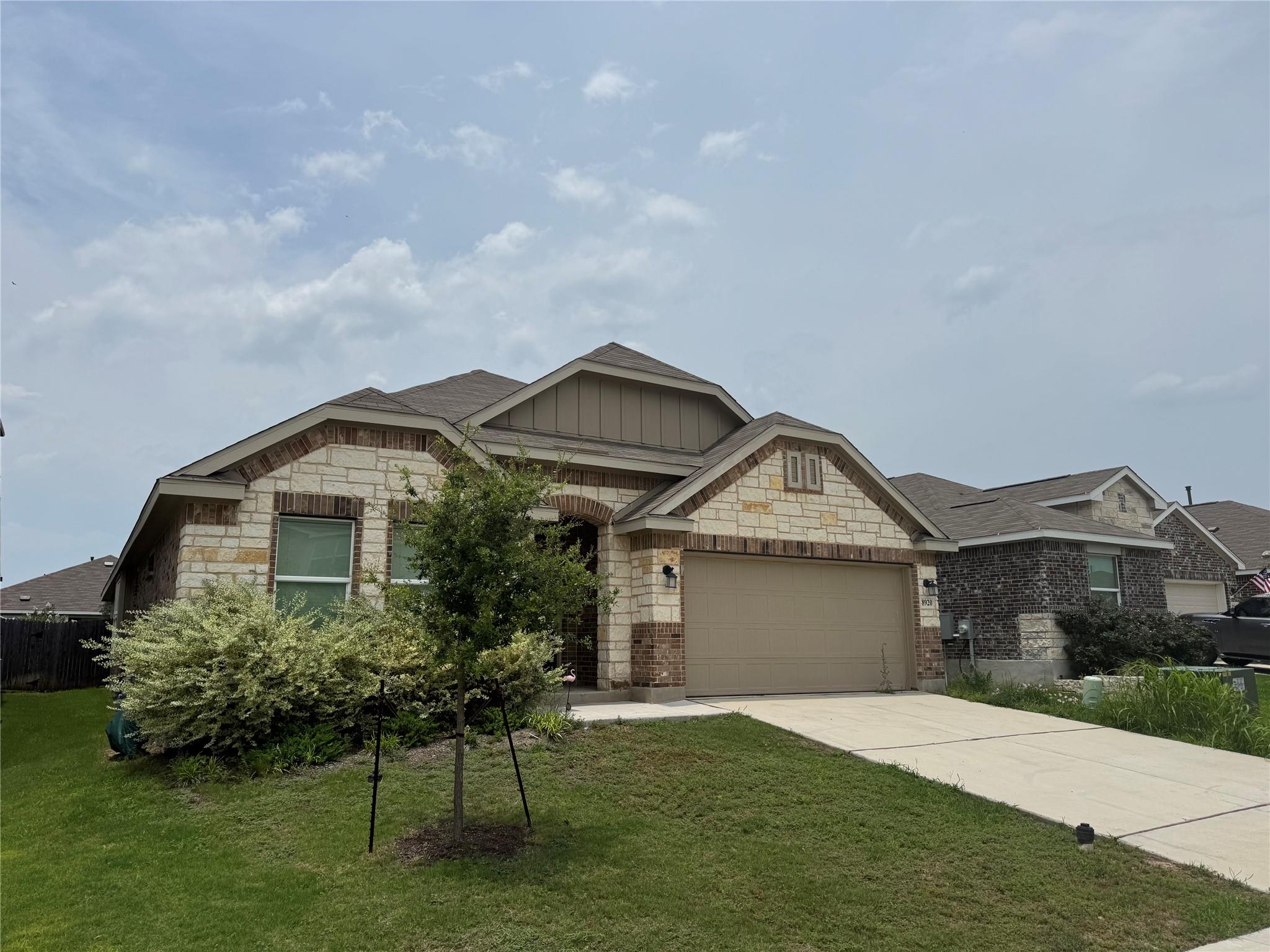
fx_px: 881
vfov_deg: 56.8
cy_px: 476
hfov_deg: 71.6
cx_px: 635
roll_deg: +1.5
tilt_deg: +13.1
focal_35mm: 24
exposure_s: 1/12346
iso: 80
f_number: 1.78
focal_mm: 6.76
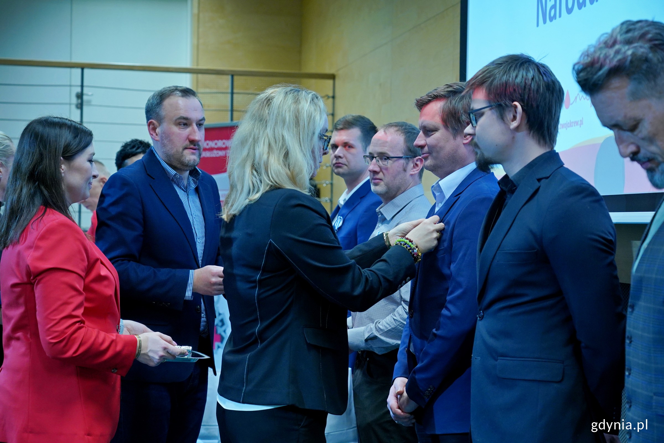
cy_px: 222
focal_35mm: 64
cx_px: 332
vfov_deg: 21.2
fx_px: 1180
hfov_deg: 31.4
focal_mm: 64
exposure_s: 1/160
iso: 2000
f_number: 4.5
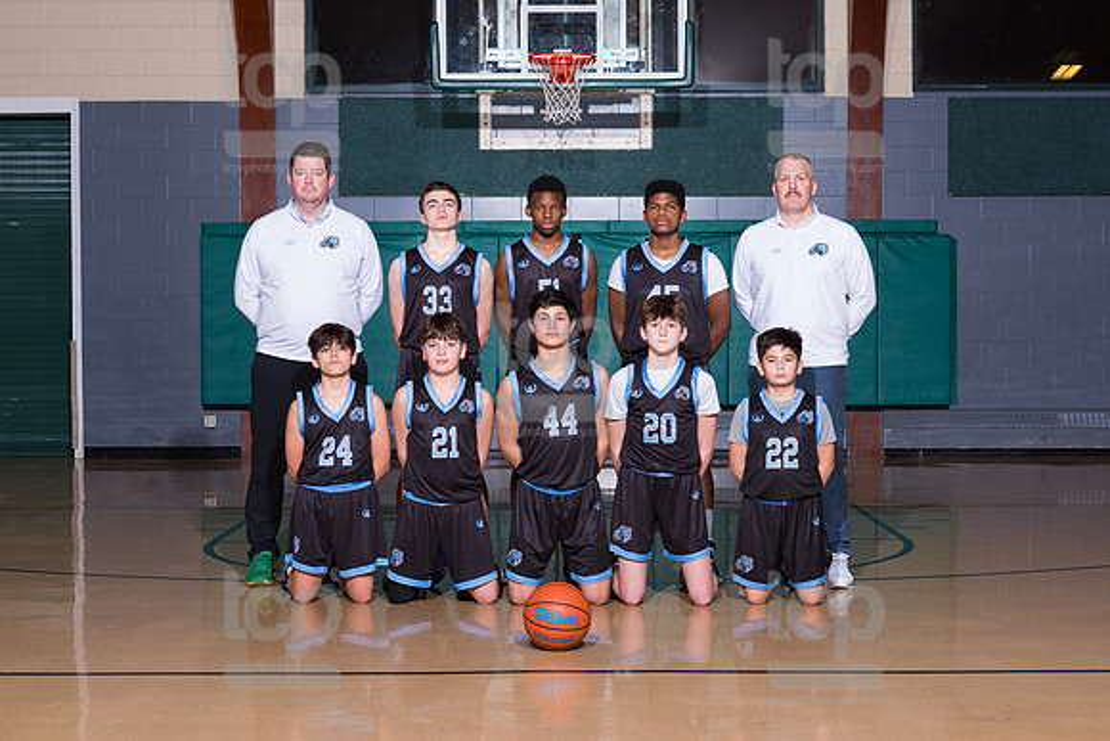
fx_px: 2083
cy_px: 371
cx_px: 558
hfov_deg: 29.8
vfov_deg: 20.2
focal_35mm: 68
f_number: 7.1
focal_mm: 50
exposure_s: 1/250
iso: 320
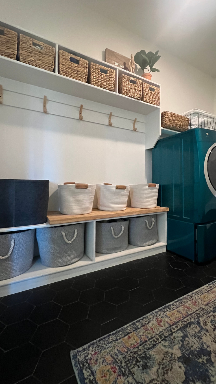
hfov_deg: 66.9
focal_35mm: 16
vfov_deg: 99.3
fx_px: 163
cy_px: 186
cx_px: 121
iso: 800
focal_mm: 1.57
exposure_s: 1/60
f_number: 1.8
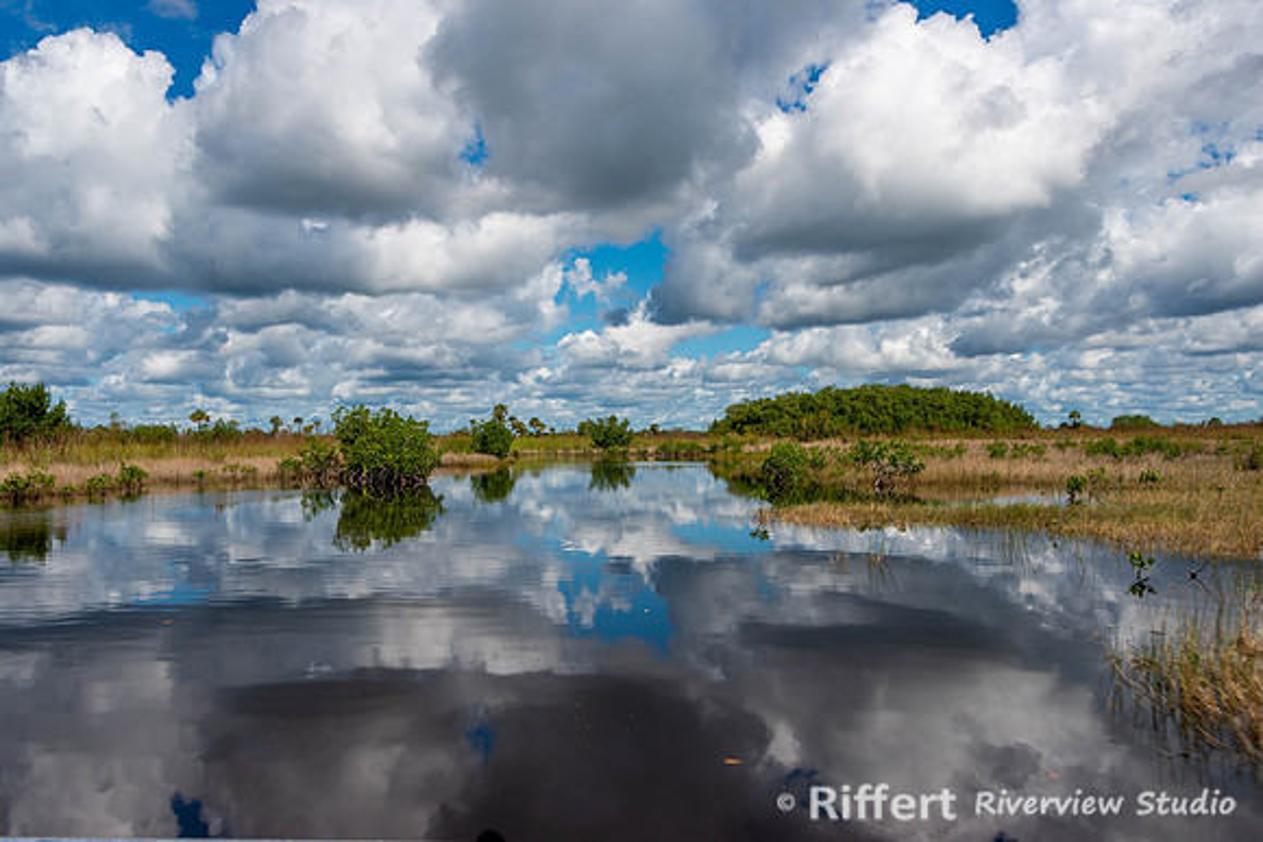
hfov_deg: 58.6
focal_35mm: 32
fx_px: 1125
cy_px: 421
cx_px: 632
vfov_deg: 41.1
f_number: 11
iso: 100
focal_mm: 32
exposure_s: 1/250
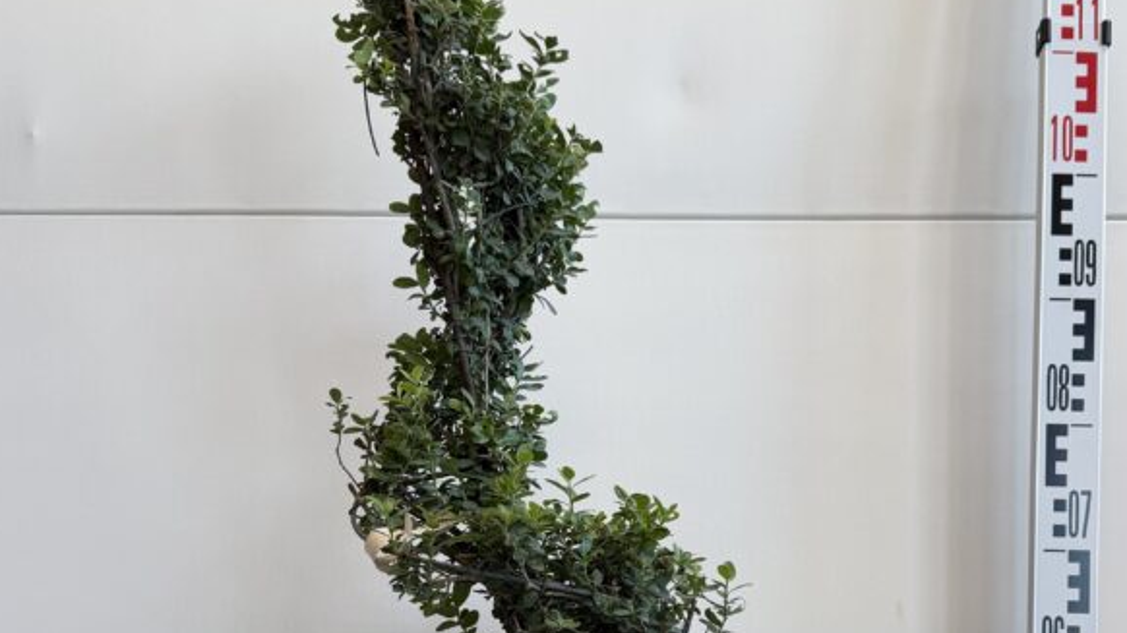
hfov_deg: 44.3
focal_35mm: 46
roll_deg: -0.3
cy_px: 627
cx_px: 699
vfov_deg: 24.8
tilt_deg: -2.3
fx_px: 1374
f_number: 1.78
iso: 100
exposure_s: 1/100
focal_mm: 6.76
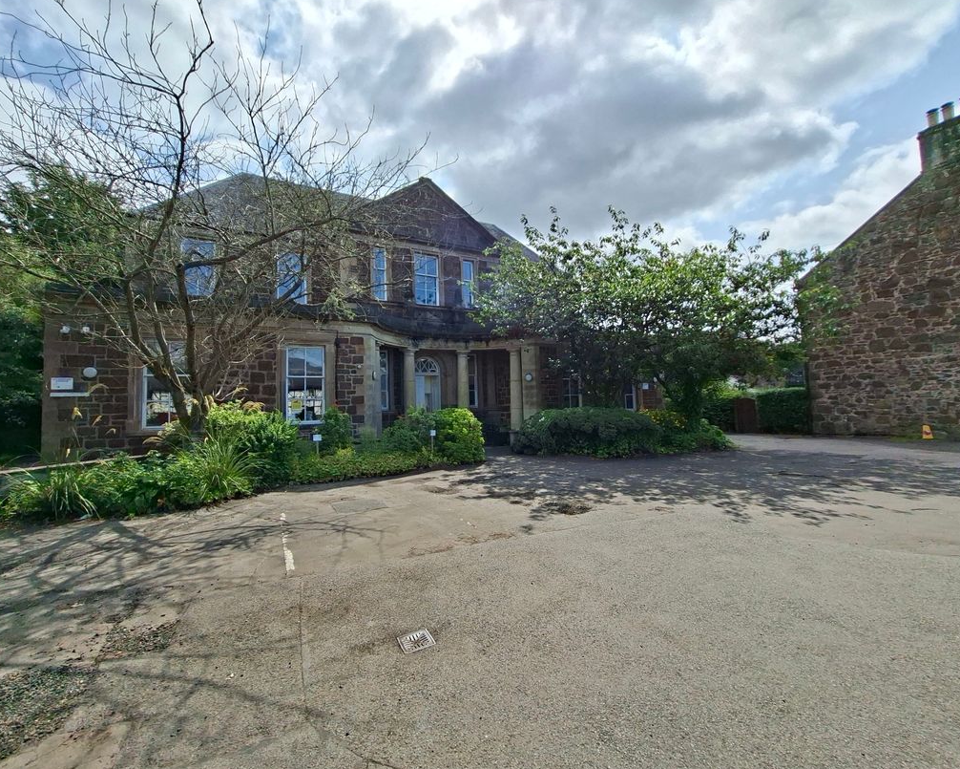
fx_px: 398
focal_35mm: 14
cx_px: 473
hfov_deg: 100.7
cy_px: 384
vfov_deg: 88.0
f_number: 2.2
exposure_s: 1/2169
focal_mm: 1.74
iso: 40
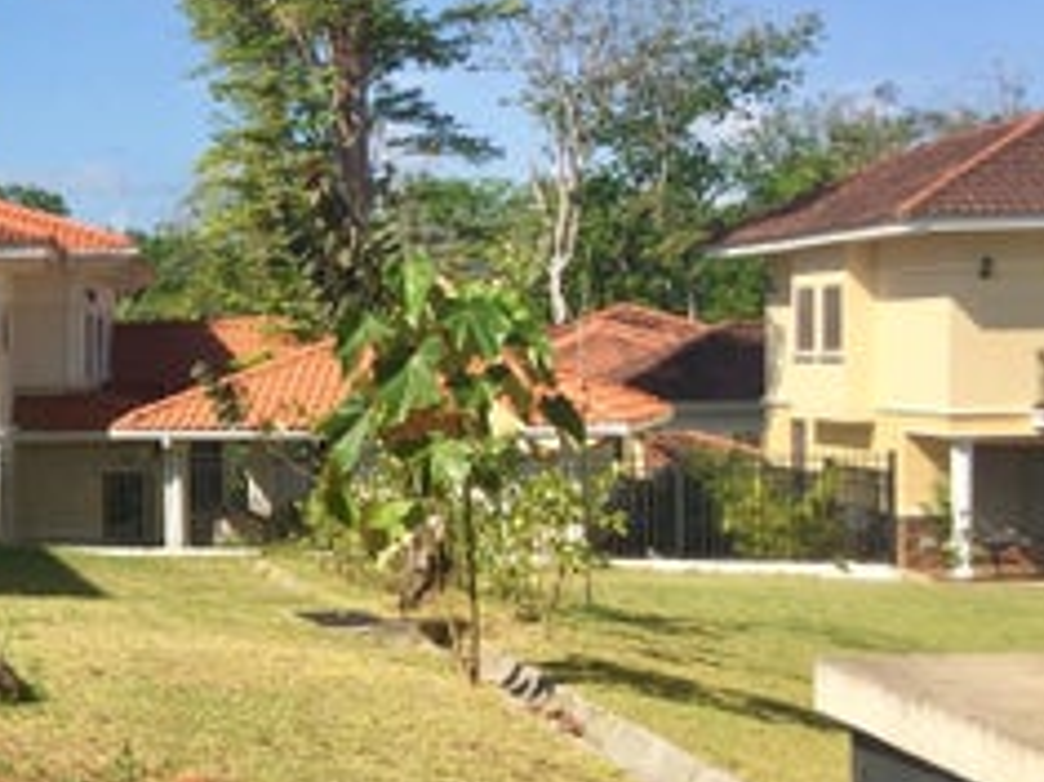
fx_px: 2381
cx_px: -342
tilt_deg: -2.3
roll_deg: +0.6
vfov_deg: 18.6
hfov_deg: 22.0
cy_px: 467
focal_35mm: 79
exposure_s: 1/2475
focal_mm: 4.15
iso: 32
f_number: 2.2
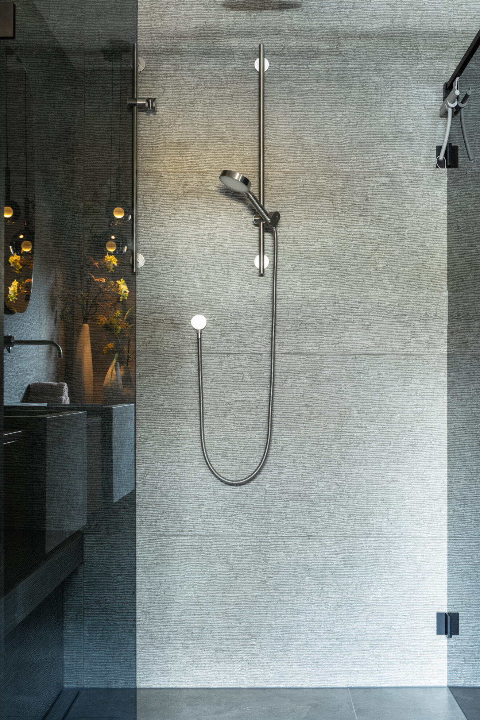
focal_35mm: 48
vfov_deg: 41.1
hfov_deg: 28.1
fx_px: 960
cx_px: 258
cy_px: 364
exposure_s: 1/2
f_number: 5.6
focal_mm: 37
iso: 100
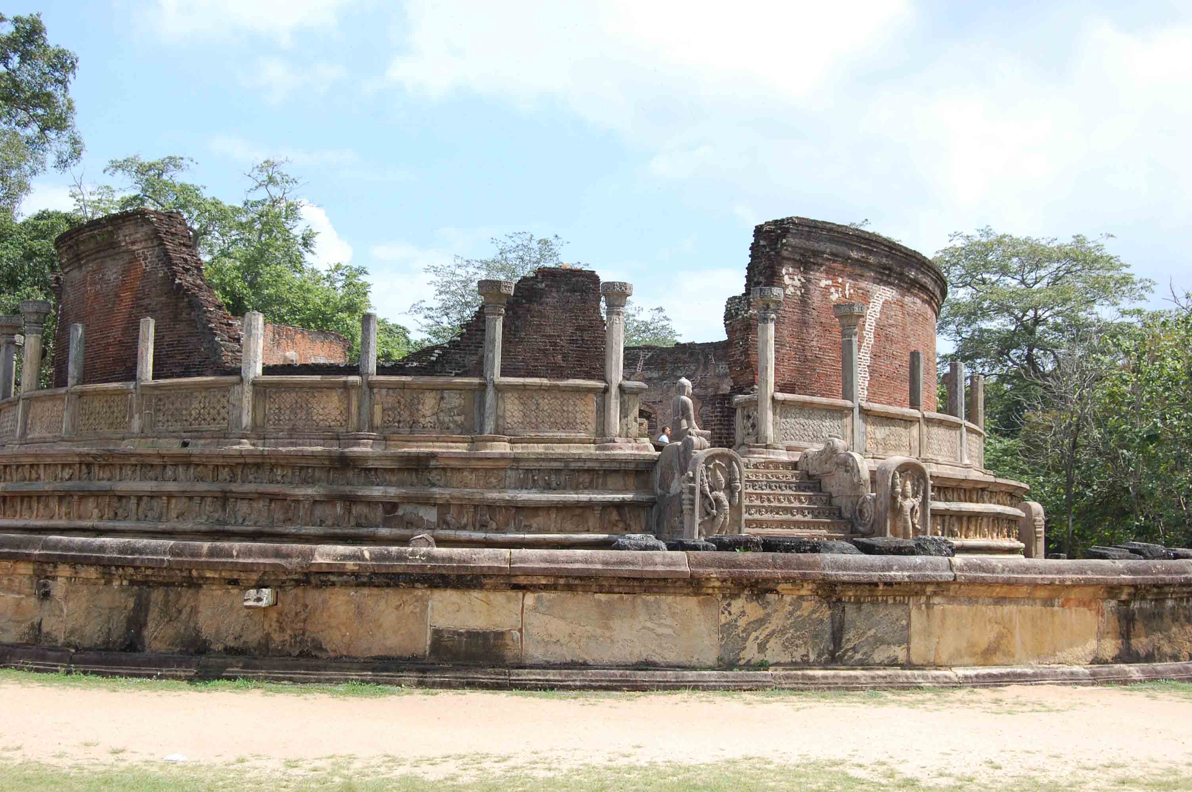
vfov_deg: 31.8
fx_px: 1389
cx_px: 596
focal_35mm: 42
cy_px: 396
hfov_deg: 46.4
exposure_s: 1/250
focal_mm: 28
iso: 200
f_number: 8
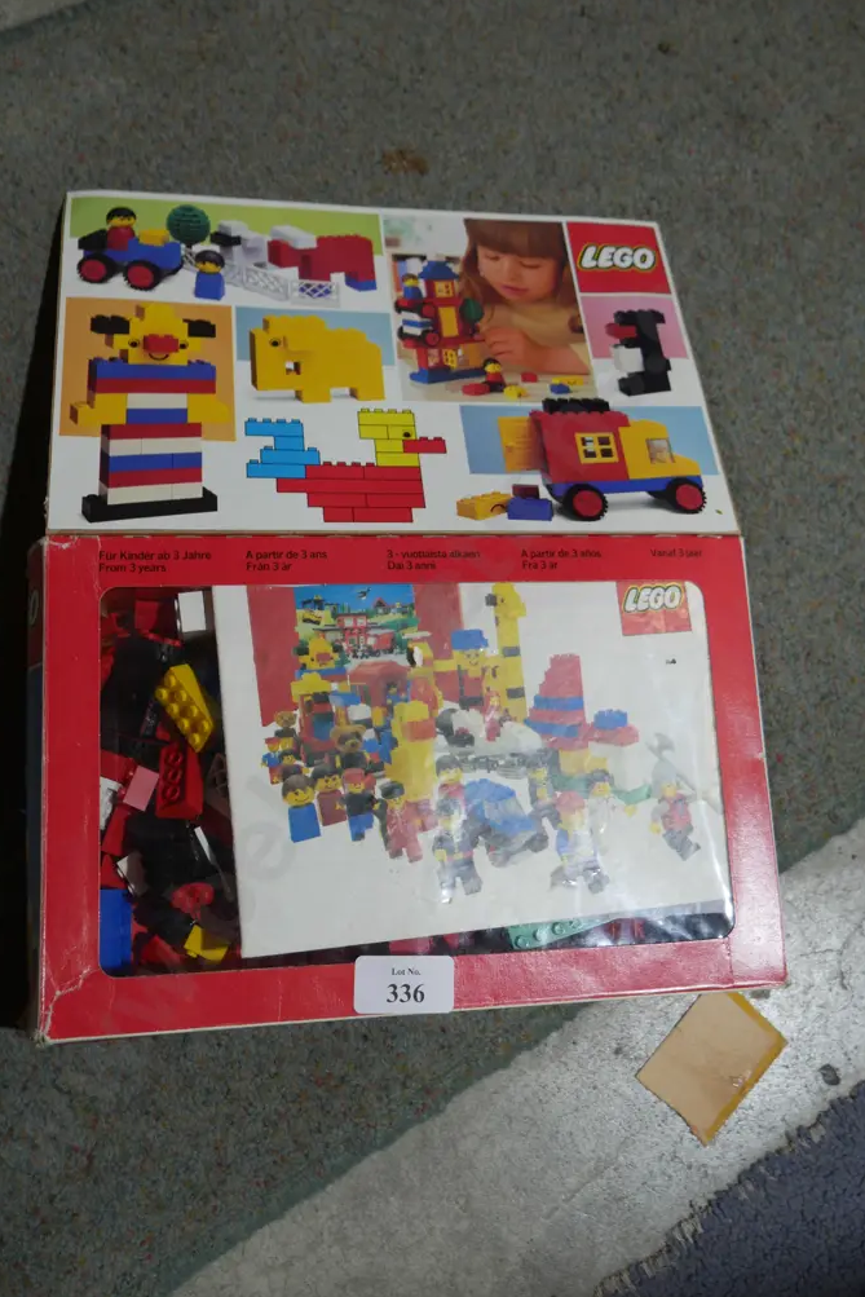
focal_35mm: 34
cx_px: 418
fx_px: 1225
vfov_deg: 55.8
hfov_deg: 38.9
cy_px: 644
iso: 200
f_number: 3.6
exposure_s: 1/80
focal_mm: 16
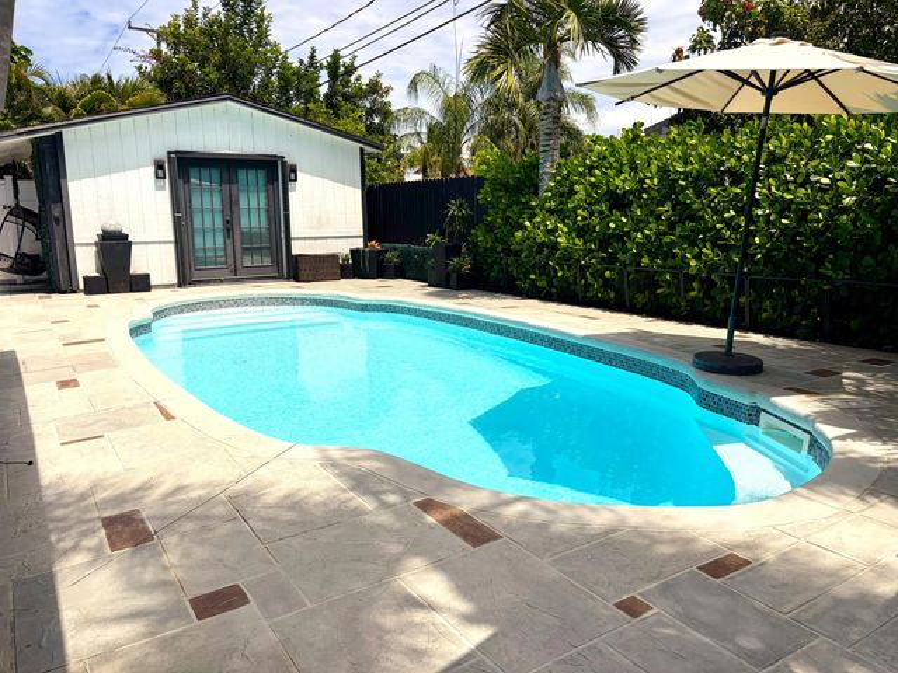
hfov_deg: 67.3
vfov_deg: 53.1
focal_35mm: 26
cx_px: 449
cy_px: 336
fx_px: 674
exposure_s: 1/8850
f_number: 1.6
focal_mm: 5.96
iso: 50
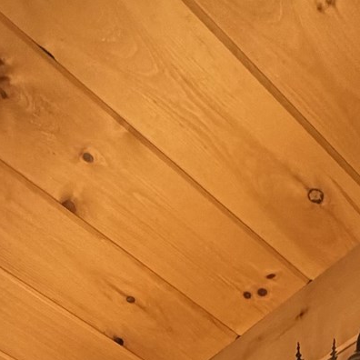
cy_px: 960
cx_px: 156
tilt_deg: +2.0
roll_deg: -2.1
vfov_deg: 13.3
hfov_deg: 24.0
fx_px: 847
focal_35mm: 72
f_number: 2.2
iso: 200
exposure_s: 1/120
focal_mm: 2.22
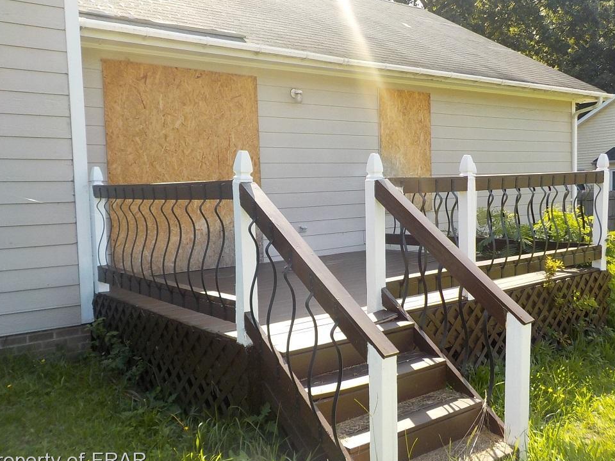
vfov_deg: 44.2
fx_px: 569
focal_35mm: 32
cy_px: 232
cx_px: 302
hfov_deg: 56.8
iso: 125
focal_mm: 4.1
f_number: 3.3
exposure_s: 1/320
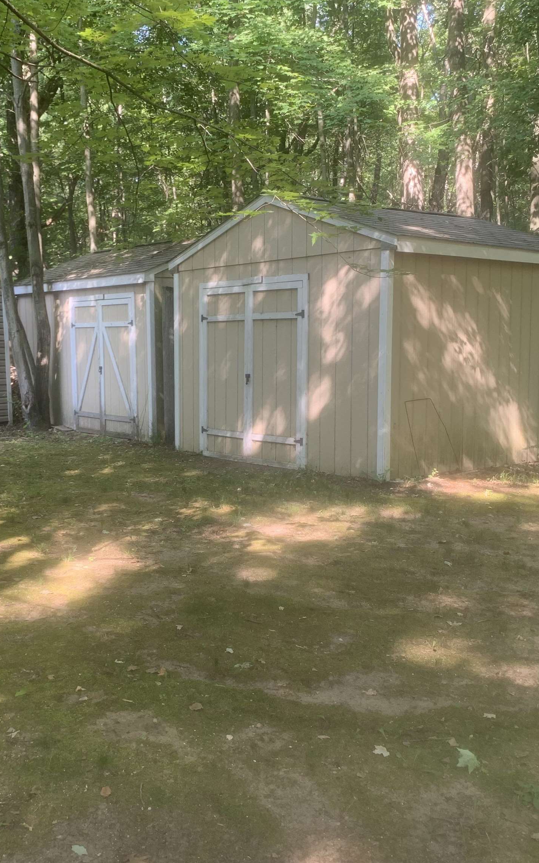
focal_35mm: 37
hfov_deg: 34.0
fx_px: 870
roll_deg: +1.2
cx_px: 160
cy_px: 431
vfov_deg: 52.7
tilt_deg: -5.3
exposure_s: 1/122
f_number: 1.8
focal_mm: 4.25
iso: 50
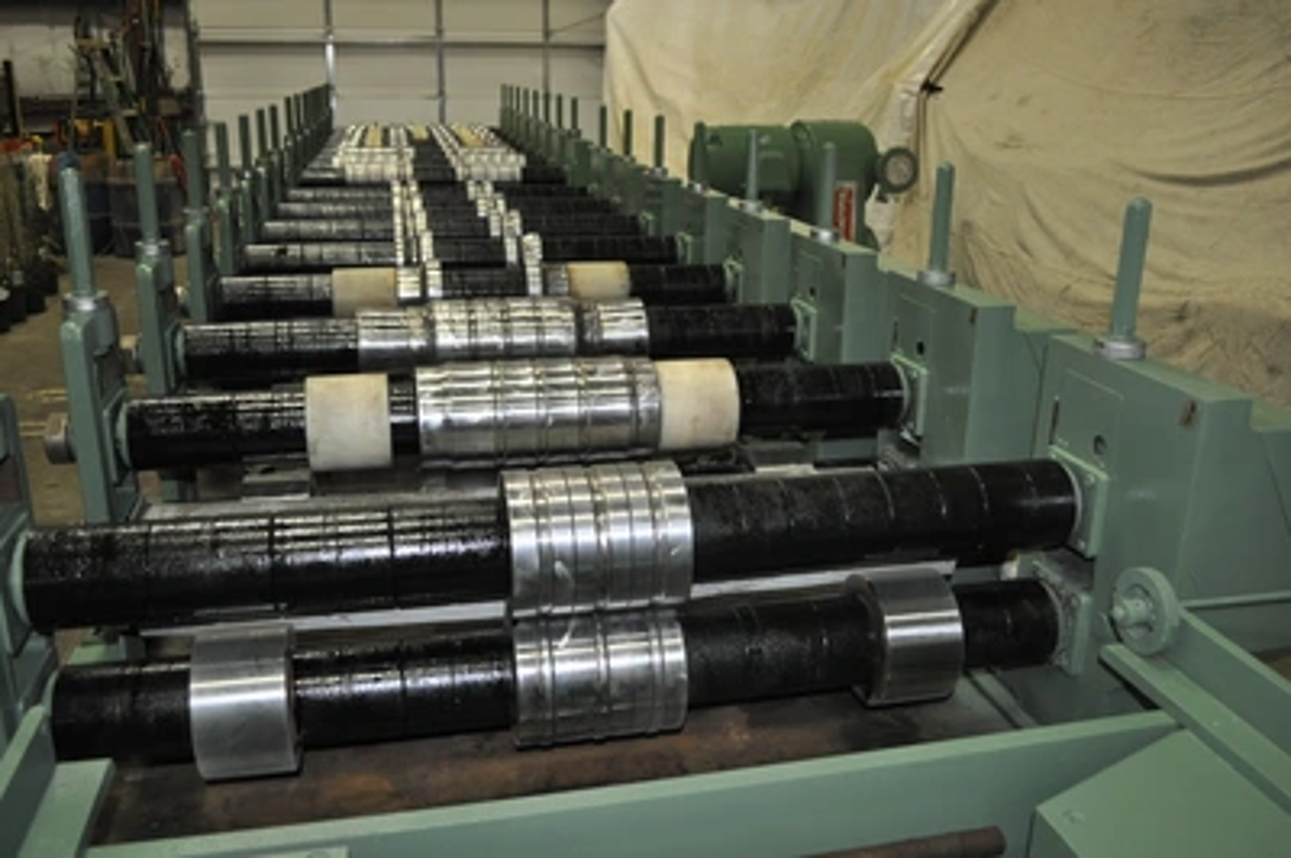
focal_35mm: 30
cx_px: 646
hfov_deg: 62.0
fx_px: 1075
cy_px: 429
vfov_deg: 43.5
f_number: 3.8
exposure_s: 1/60
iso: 800
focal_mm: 20
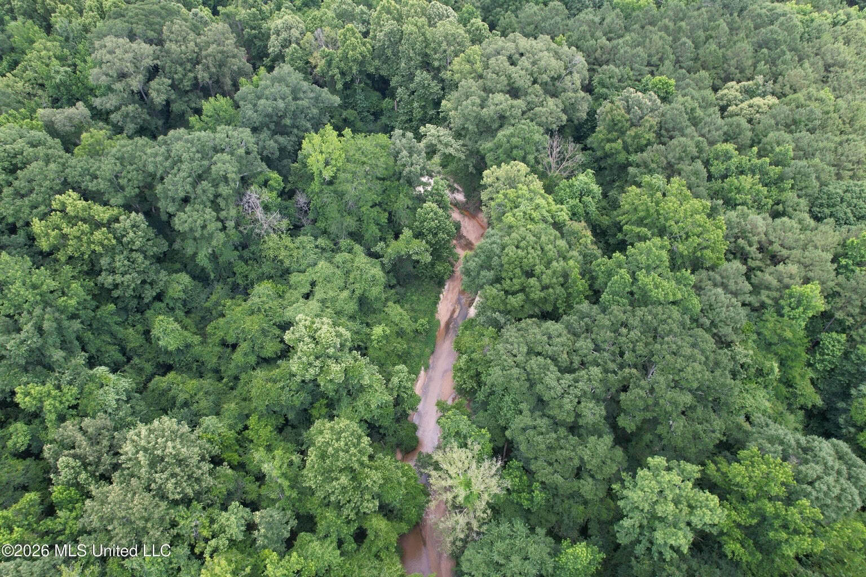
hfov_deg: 78.6
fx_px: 529
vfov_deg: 57.2
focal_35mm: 22
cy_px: 288
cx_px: 433
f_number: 2.8
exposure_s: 1/200
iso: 100
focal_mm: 8.4
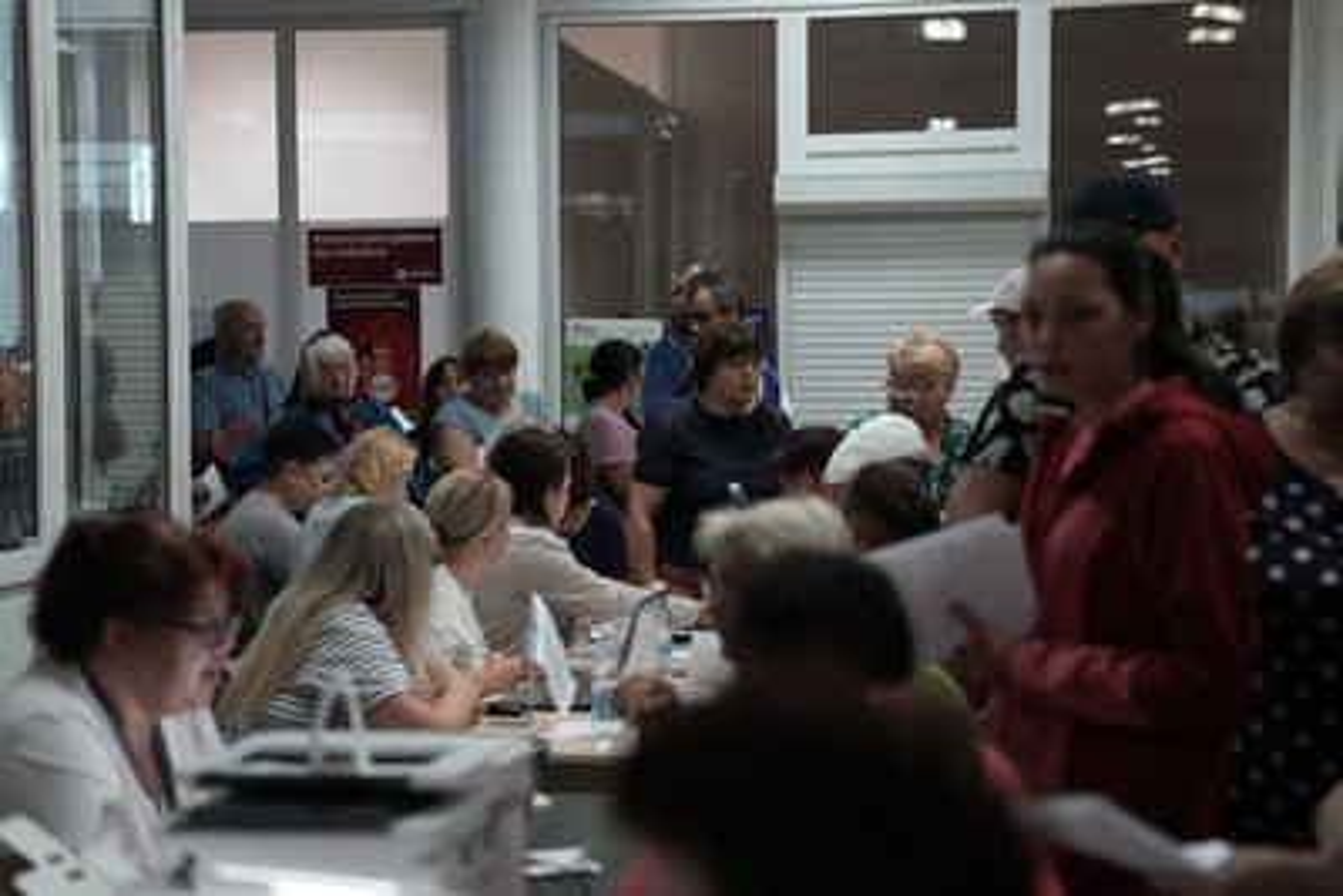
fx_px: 2612
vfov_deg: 19.5
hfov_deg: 28.8
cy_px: 448
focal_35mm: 70
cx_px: 672
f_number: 2.8
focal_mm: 70
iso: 3200
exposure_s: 1/60
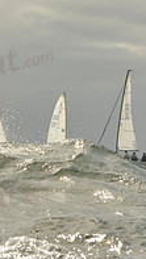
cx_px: -199
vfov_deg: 8.7
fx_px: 1698
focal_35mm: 247
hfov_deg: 4.8
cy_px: 26
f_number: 10
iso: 400
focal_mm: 80
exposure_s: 1/2500
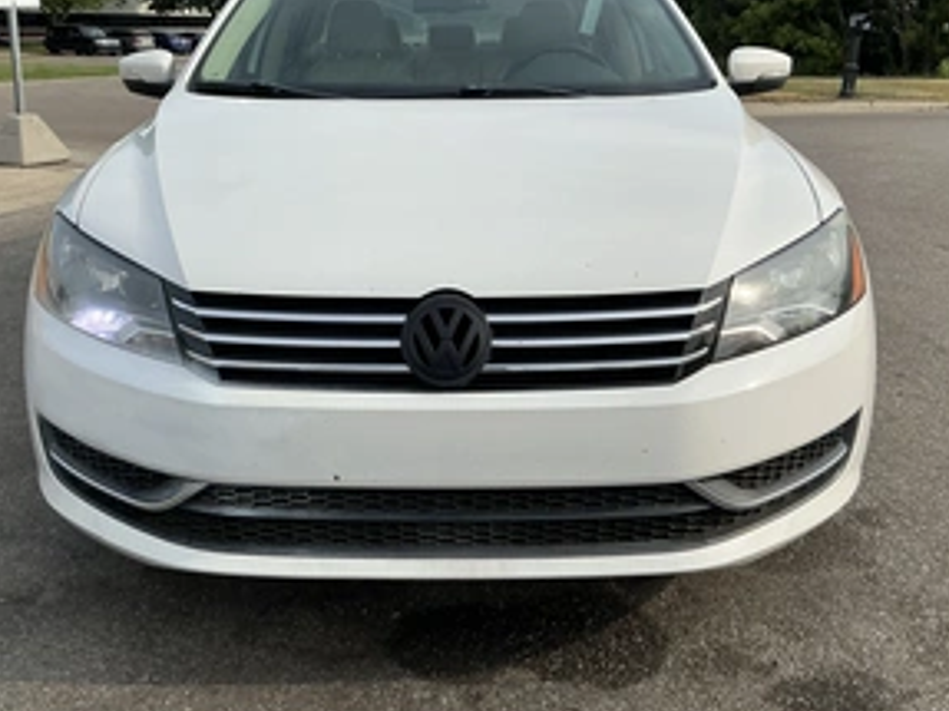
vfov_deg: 36.6
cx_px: 443
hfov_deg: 47.8
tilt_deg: -11.7
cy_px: 278
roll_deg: -0.5
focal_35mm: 39
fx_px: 1069
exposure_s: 1/2058
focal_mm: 3
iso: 25
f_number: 1.8
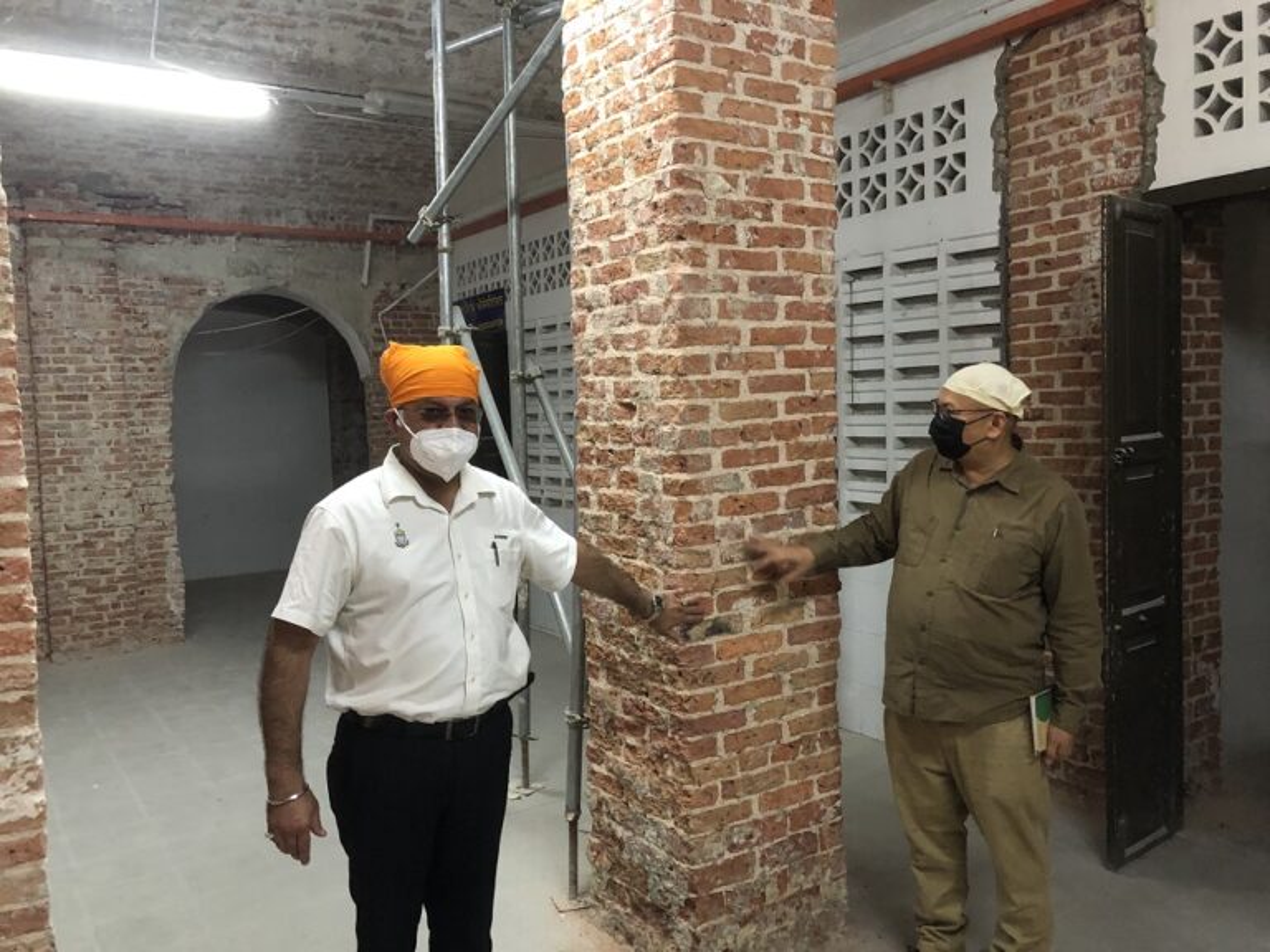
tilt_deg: -4.1
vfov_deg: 49.7
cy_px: 476
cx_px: 635
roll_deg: +2.8
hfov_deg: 63.4
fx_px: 1027
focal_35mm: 28
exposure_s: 1/11
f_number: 1.8
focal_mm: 3.99
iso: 100
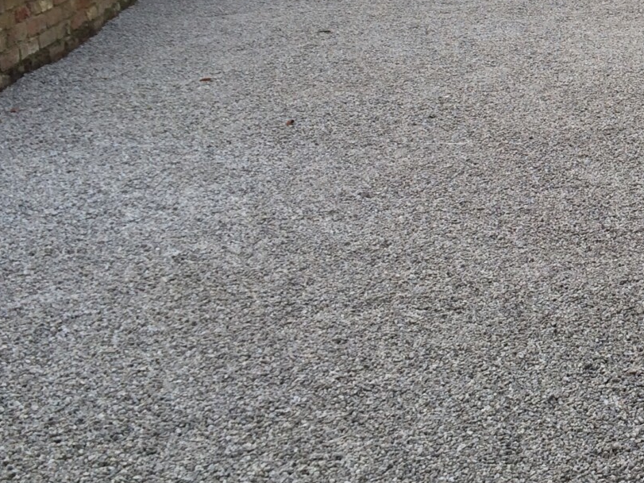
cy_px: 27
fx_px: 1377
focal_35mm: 74
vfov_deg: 19.4
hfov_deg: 23.9
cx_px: 776
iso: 32
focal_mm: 4.12
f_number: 2.2
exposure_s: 1/120
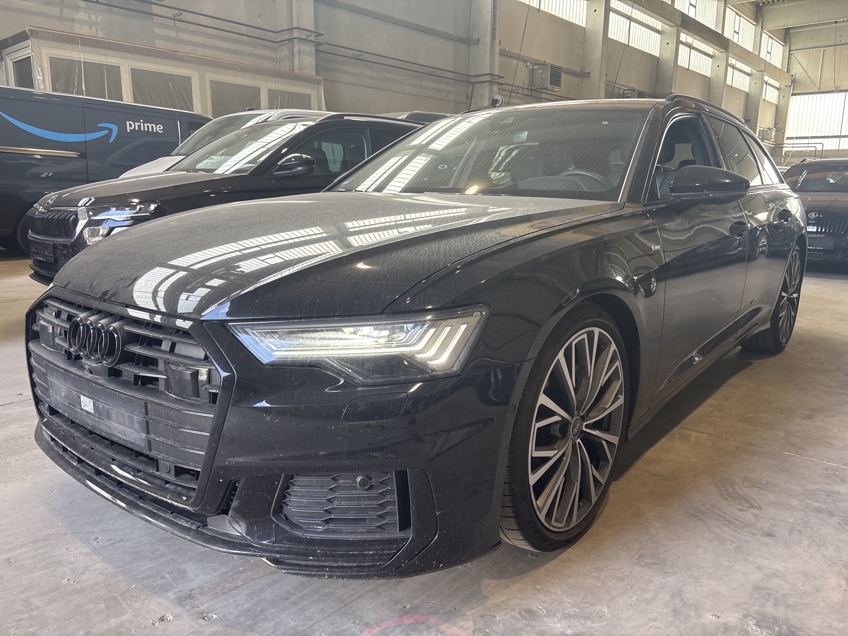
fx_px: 637
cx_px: 424
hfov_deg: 67.3
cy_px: 318
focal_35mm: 26
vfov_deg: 53.1
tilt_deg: -12.7
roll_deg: -1.1
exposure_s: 1/121
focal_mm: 5.96
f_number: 1.6
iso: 125
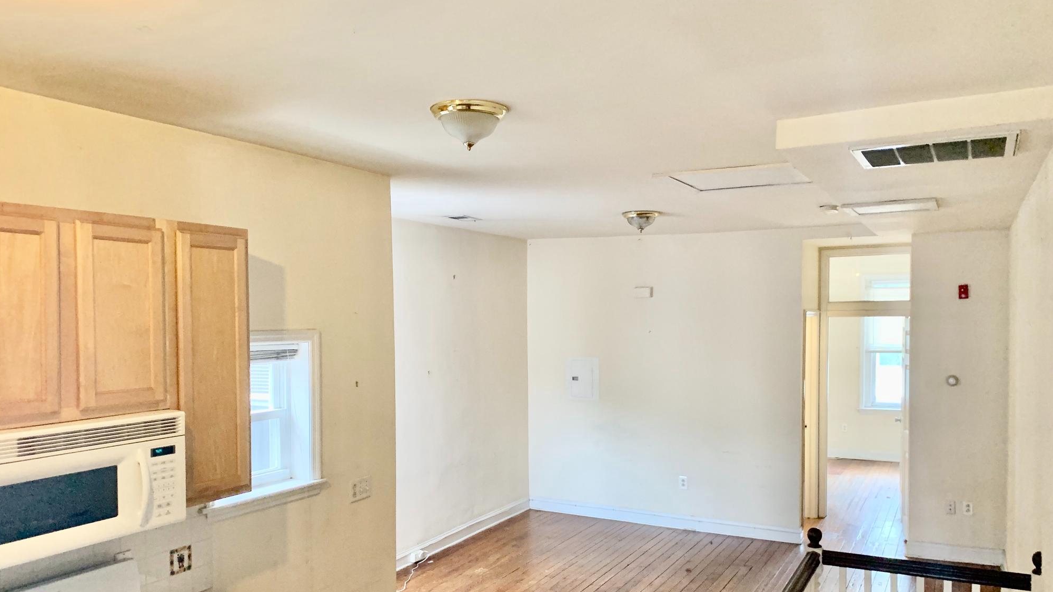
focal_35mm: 29
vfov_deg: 40.0
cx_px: 528
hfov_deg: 66.1
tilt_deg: -2.2
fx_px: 810
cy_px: 361
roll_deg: +1.0
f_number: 1.8
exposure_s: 1/60
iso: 400
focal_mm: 4.25
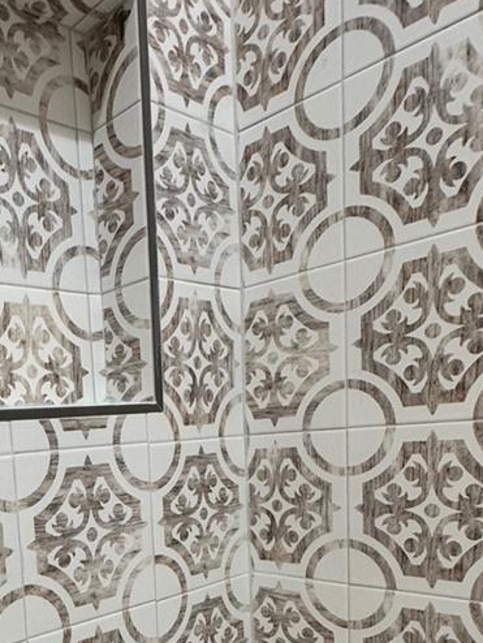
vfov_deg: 50.3
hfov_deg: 39.4
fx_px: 632
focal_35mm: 34
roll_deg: +2.8
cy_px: 526
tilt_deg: -8.6
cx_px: 65
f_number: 2.2
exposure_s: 1/120
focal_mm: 2.22
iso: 200
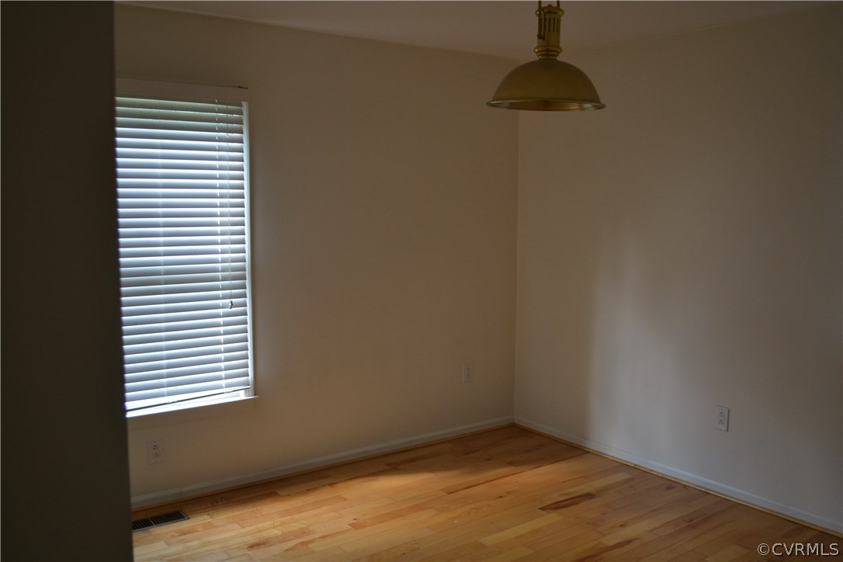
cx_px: 422
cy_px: 281
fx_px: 773
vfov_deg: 40.0
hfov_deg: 57.2
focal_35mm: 33
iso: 400
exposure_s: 1/60
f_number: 4
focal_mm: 22
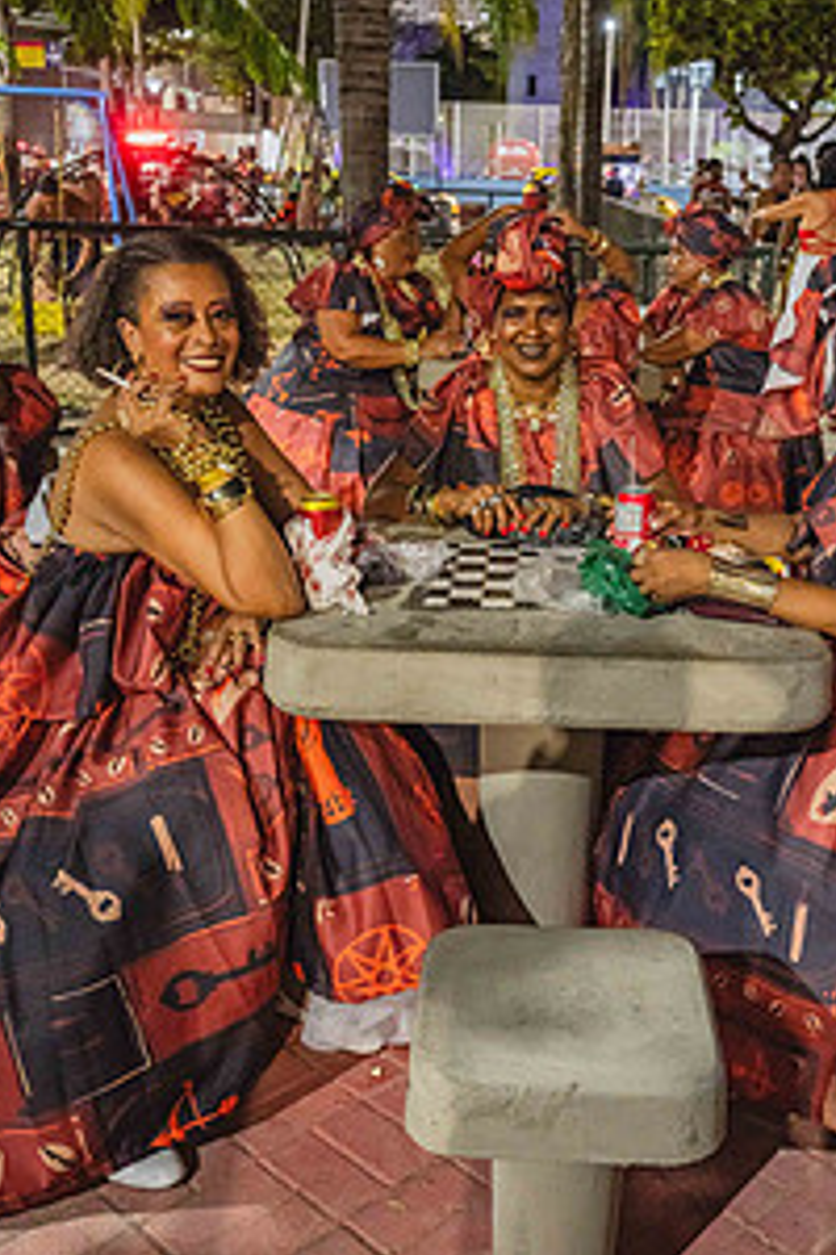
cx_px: 531
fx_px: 1358
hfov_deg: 34.0
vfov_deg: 49.5
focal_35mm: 39
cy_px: 661
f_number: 4
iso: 1250
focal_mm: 26
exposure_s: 1/60
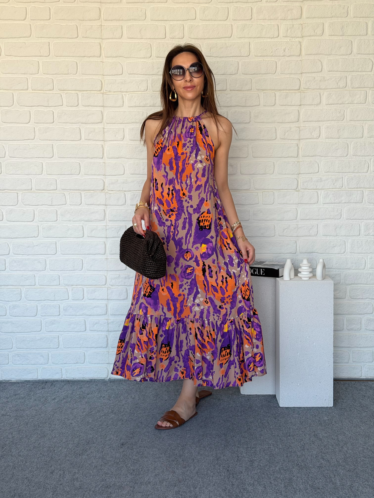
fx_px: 691
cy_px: 249
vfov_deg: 39.7
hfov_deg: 30.3
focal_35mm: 48
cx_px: 187
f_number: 1.78
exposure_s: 1/174
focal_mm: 6.76
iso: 50
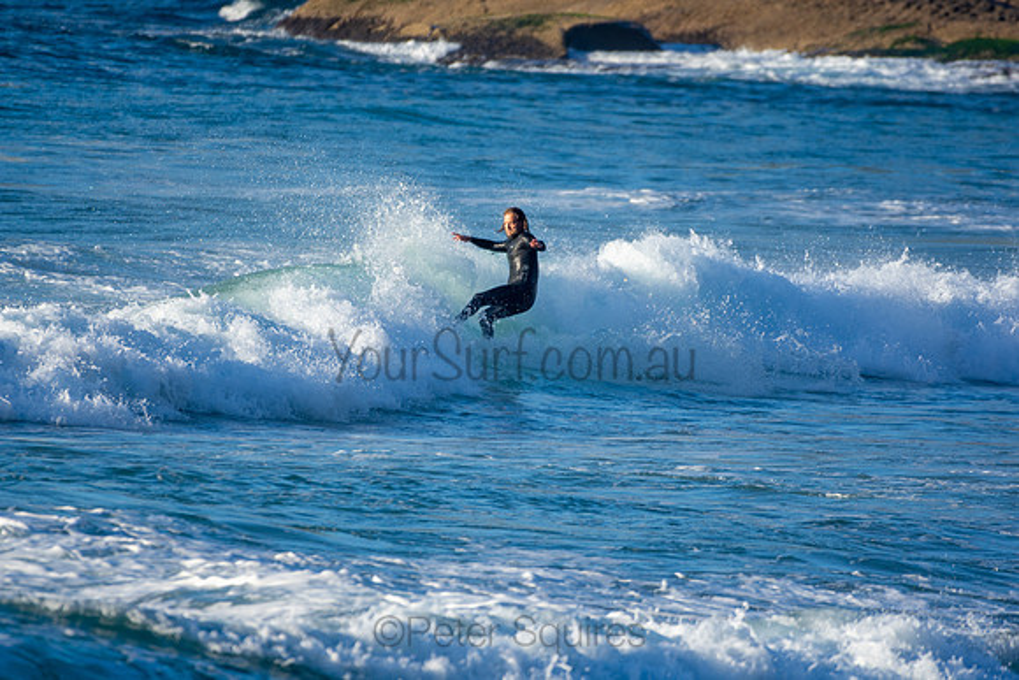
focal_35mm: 750
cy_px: 340
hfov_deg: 2.7
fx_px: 21233
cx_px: 510
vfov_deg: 1.8
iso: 200
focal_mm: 500
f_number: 5.6
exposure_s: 1/800
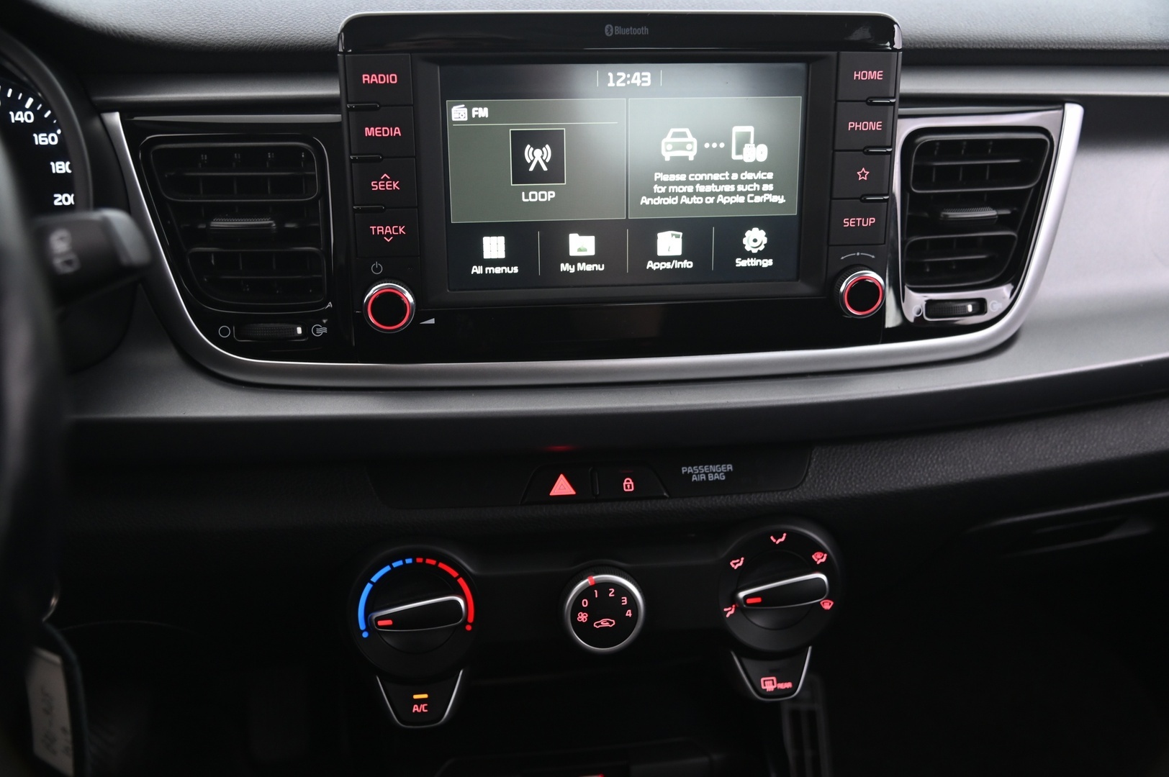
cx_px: 584
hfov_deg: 54.5
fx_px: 1136
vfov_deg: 37.8
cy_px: 388
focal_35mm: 35
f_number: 4
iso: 2000
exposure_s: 1/13
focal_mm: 35
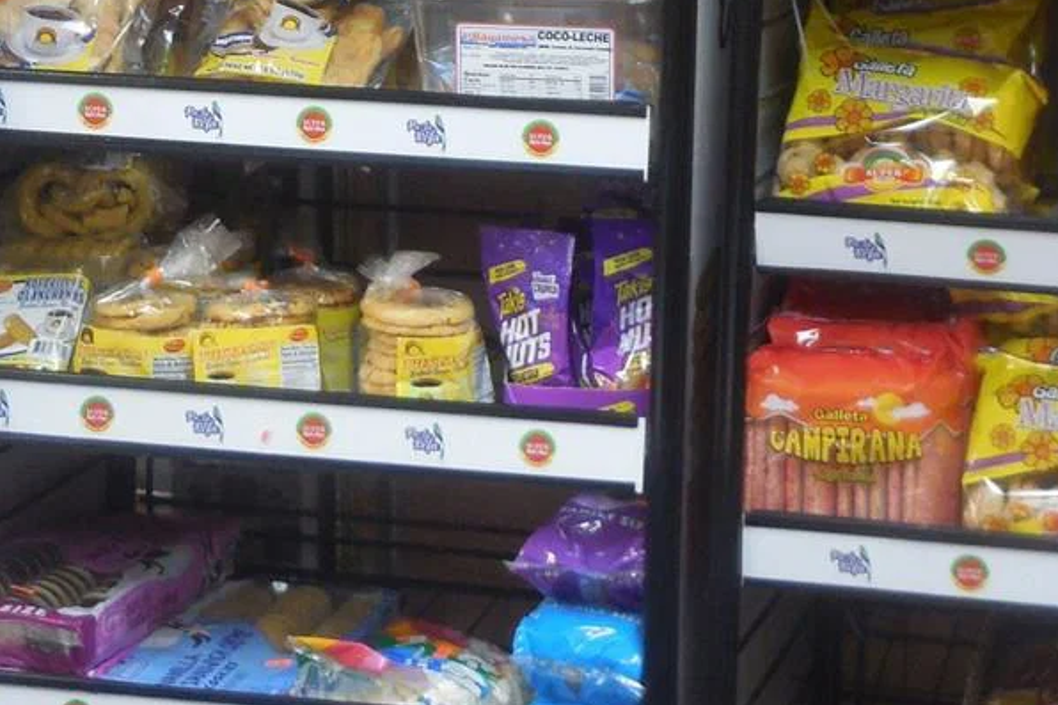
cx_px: 722
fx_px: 2791
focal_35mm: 95
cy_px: -37
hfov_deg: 21.4
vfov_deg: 14.1
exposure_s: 1/30
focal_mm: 6.1
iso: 250
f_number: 3.4
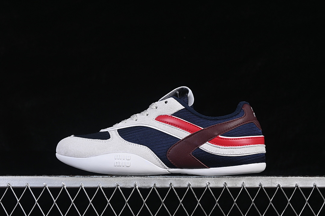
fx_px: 677
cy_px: 108
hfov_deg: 27.0
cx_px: 162
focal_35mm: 75
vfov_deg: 18.2
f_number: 8
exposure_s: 1/60
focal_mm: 50
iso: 160
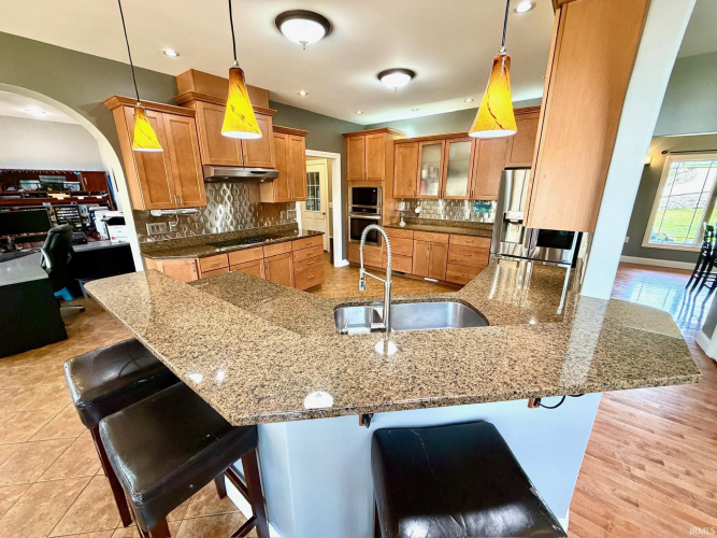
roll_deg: +0.2
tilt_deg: -15.9
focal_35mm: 14
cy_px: 269
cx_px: 358
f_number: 2.2
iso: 320
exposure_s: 1/60
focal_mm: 2.22
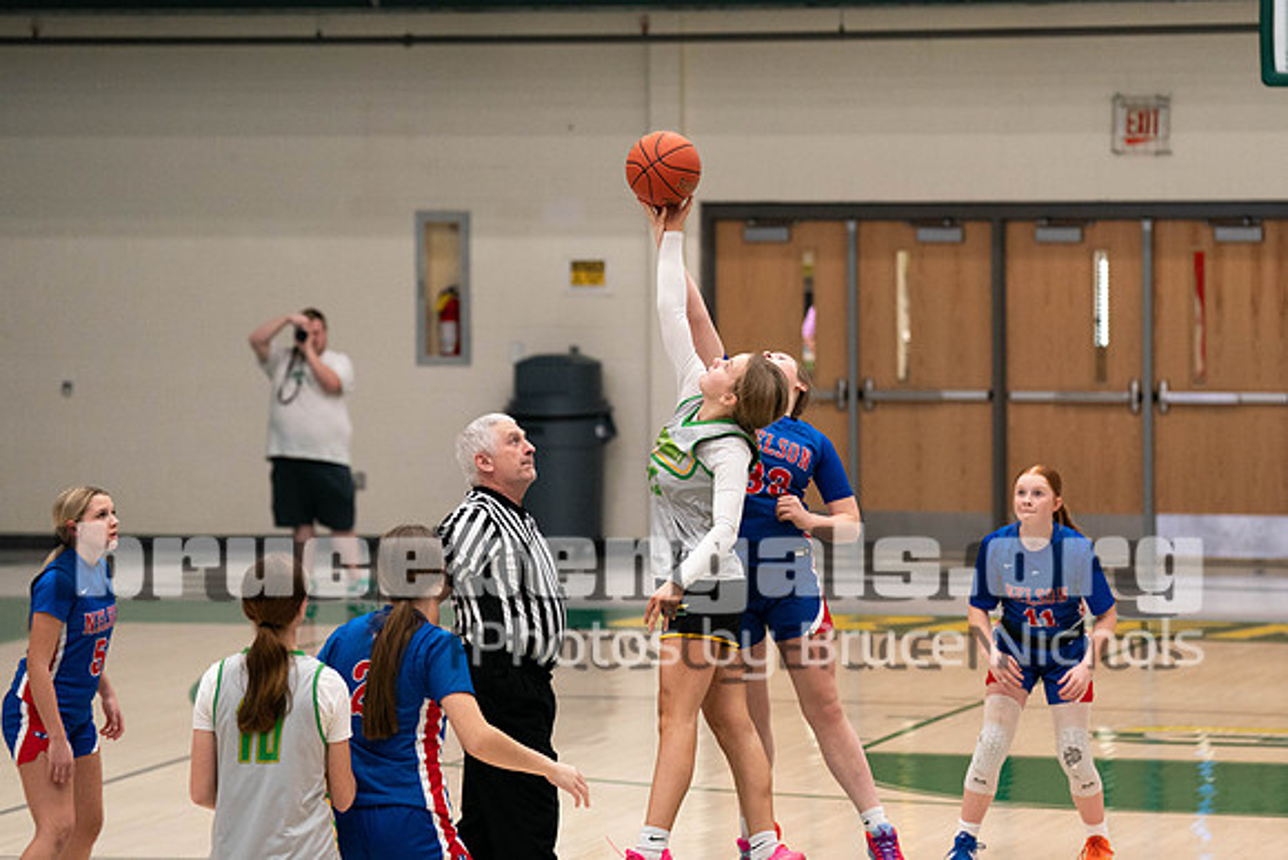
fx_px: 5869
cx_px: 772
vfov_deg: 8.4
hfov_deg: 12.5
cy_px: 345
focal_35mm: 164
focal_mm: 129
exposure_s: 1/1000
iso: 2500
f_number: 2.8
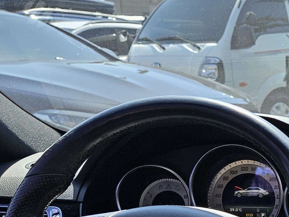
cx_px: 469
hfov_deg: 19.4
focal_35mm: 84
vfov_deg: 17.0
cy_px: 237
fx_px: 701
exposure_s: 1/182
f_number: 1.8
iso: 25
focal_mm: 5.4
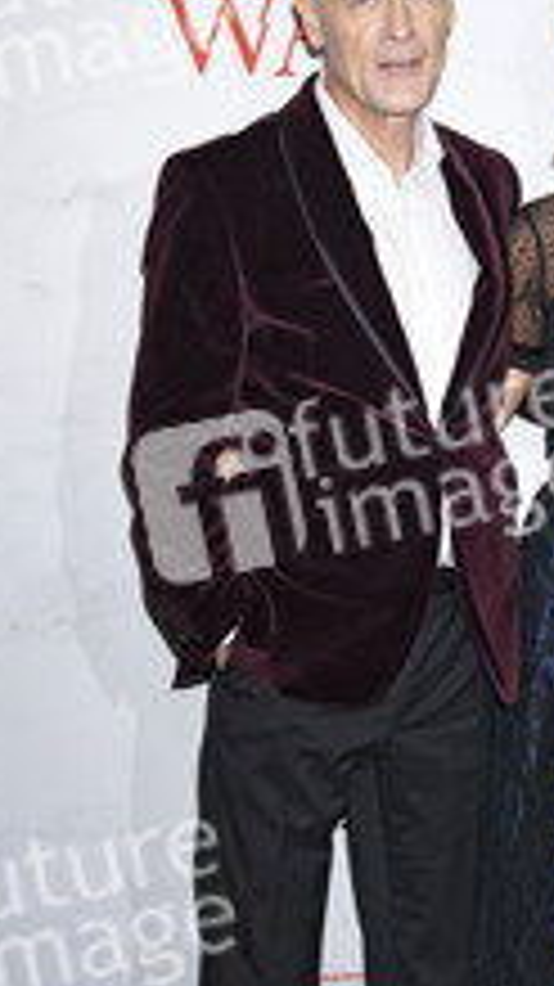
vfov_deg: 25.1
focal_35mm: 84
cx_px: 495
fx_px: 2196
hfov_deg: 14.2
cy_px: 702
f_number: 5.6
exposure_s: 1/200
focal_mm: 44
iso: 640
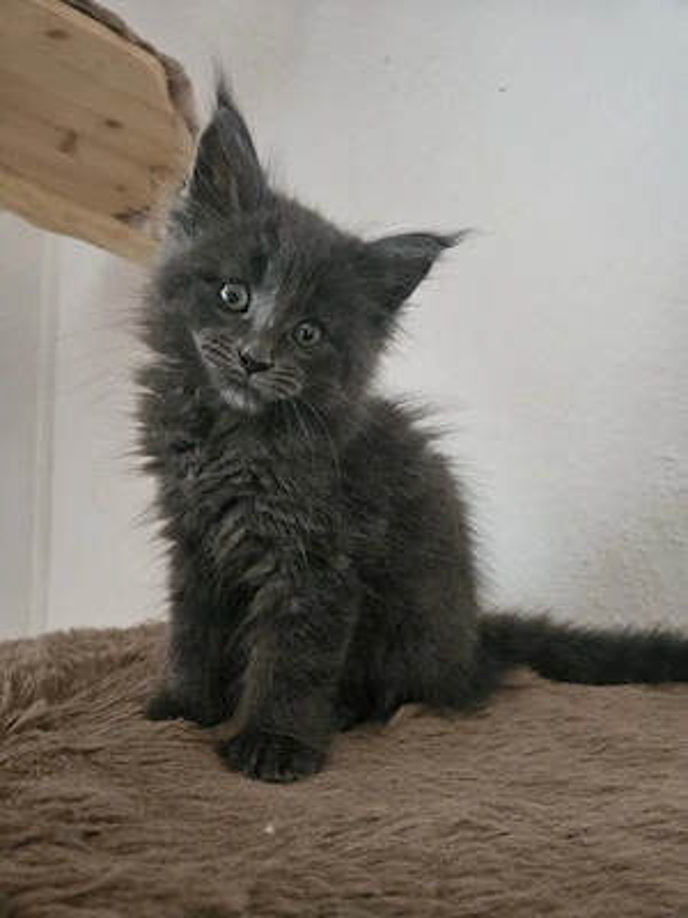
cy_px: 459
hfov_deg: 58.9
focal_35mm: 23
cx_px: 344
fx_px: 610
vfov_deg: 73.9
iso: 800
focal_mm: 5.4
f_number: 1.8
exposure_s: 1/24
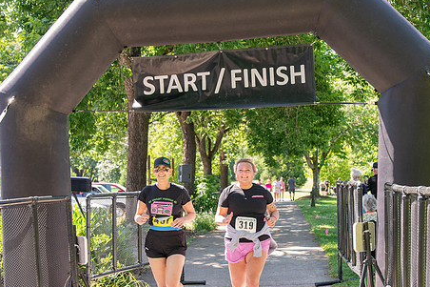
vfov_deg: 23.0
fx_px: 704
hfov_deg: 33.9
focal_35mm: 59
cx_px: 254
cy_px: 150
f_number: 4
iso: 500
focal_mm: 31
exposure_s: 1/400
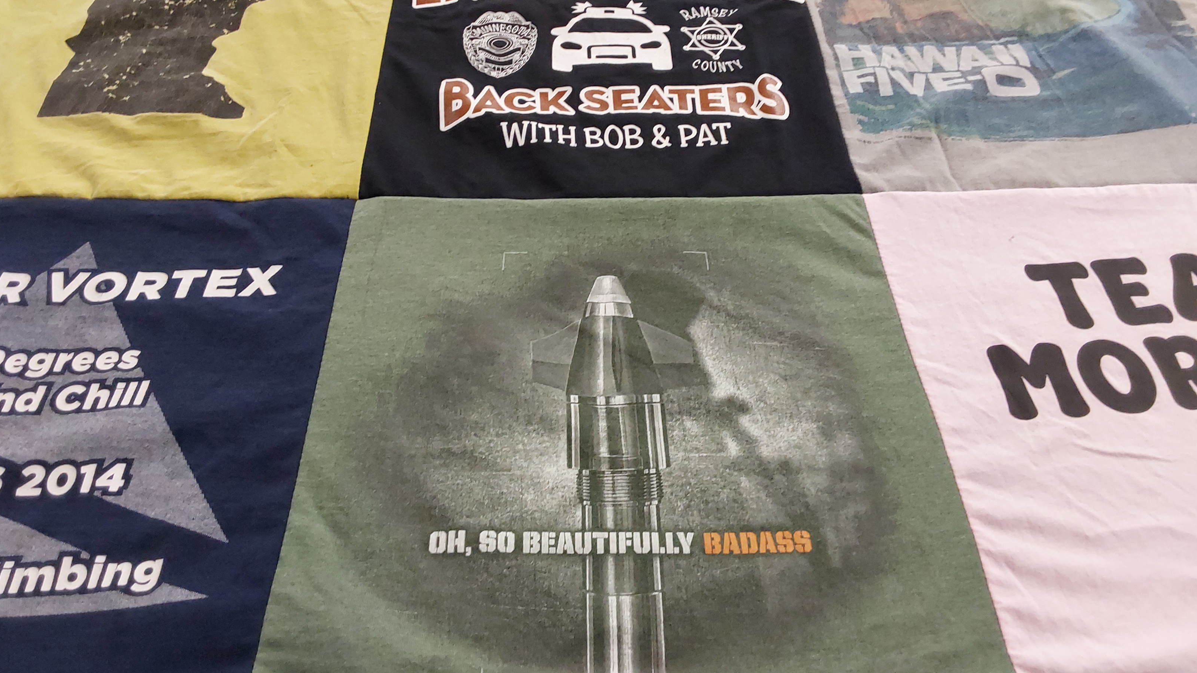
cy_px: 235
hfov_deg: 62.6
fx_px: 984
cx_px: 600
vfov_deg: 37.4
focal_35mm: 31
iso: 160
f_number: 1.9
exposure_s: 1/60
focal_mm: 2.91
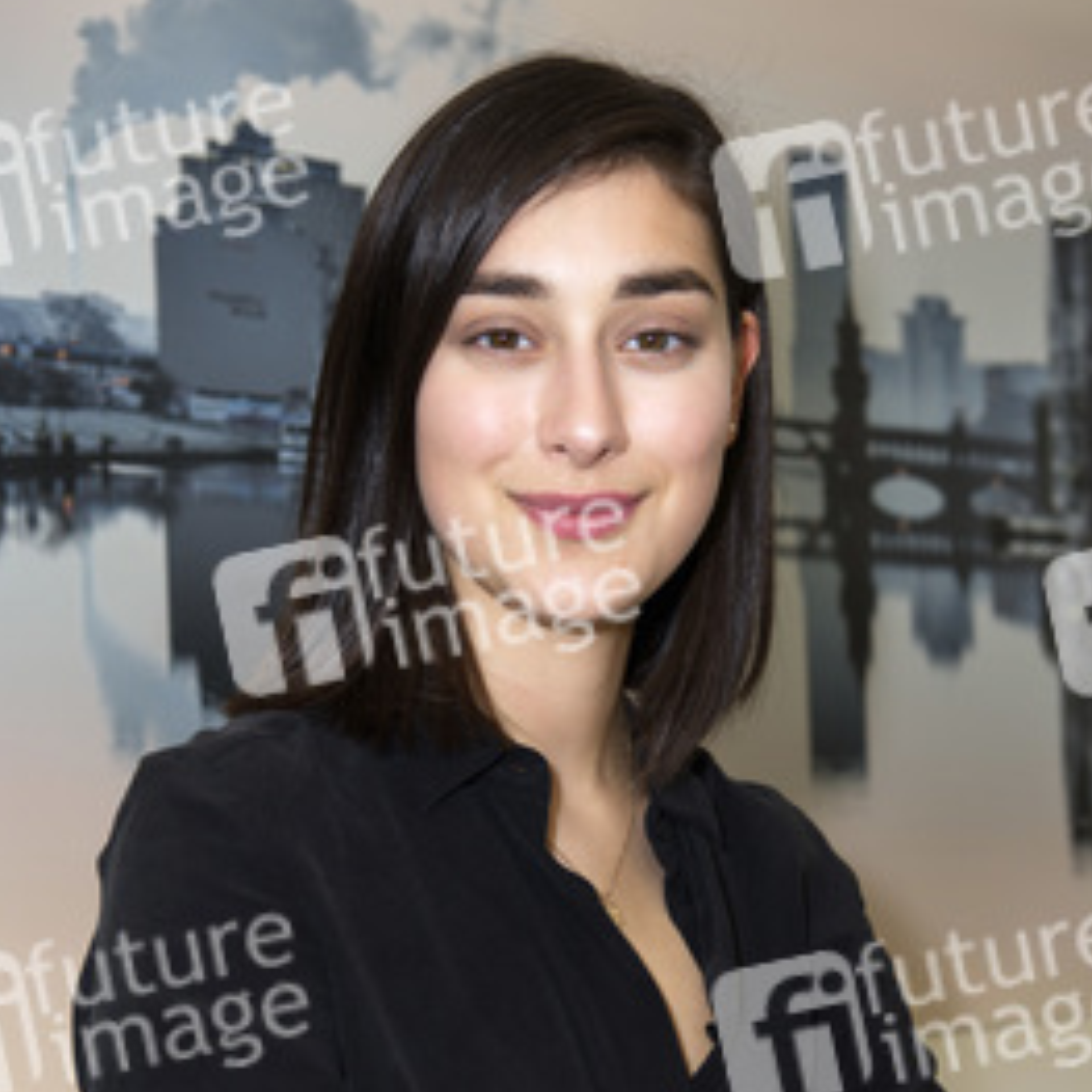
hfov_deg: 27.7
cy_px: 806
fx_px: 2213
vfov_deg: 27.4
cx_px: 550
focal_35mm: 62
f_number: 4.5
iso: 200
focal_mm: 48
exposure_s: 1/250
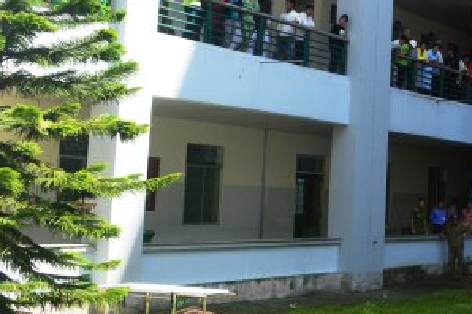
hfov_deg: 28.4
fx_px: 877
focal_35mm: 67
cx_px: 460
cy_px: 60
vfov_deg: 20.0
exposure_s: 1/320
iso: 400
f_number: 9
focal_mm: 20
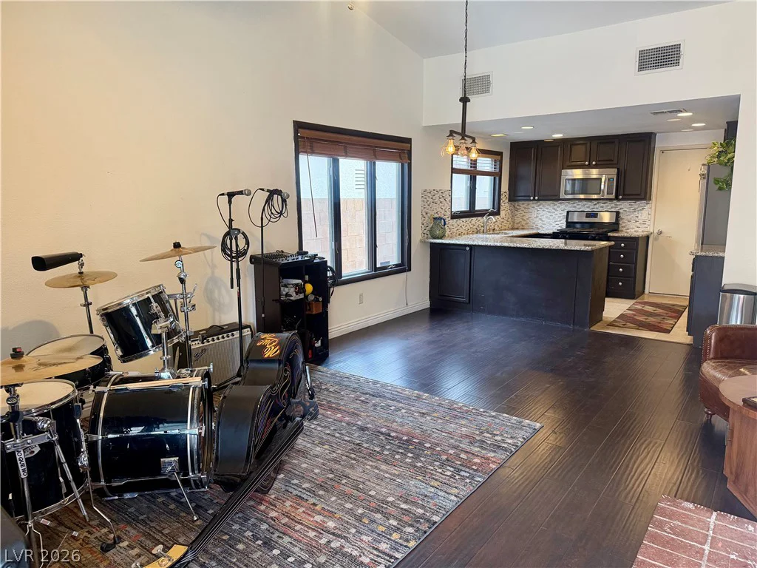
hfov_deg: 71.6
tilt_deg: -9.9
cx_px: 378
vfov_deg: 56.8
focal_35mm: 24
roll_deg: +0.8
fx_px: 525
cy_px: 284
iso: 250
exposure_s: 1/120
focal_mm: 6.76
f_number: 1.78
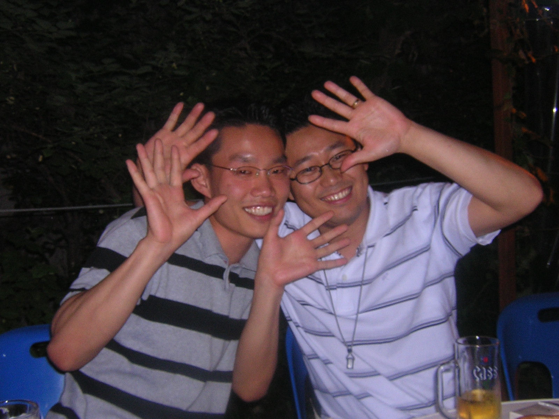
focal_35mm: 43
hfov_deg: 43.9
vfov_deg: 33.6
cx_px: 280
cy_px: 210
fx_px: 694
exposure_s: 1/60.1
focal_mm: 5.6
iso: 240
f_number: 5.6
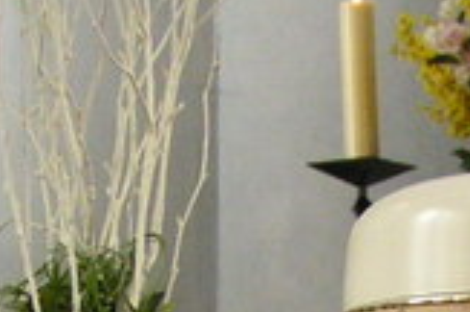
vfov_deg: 7.3
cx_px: 509
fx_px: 2345
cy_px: 610
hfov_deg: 11.3
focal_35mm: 180
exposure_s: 1/25
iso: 200
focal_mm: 5.8
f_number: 2.8
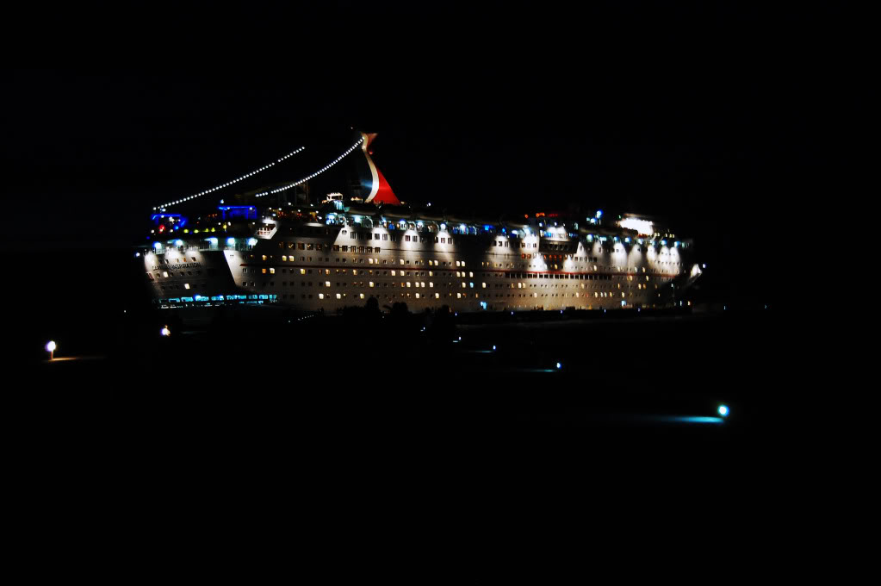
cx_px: 440
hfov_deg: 43.6
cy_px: 293
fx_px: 1100
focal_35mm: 45
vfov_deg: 29.8
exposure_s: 1/15
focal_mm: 30
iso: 1600
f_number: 4.2
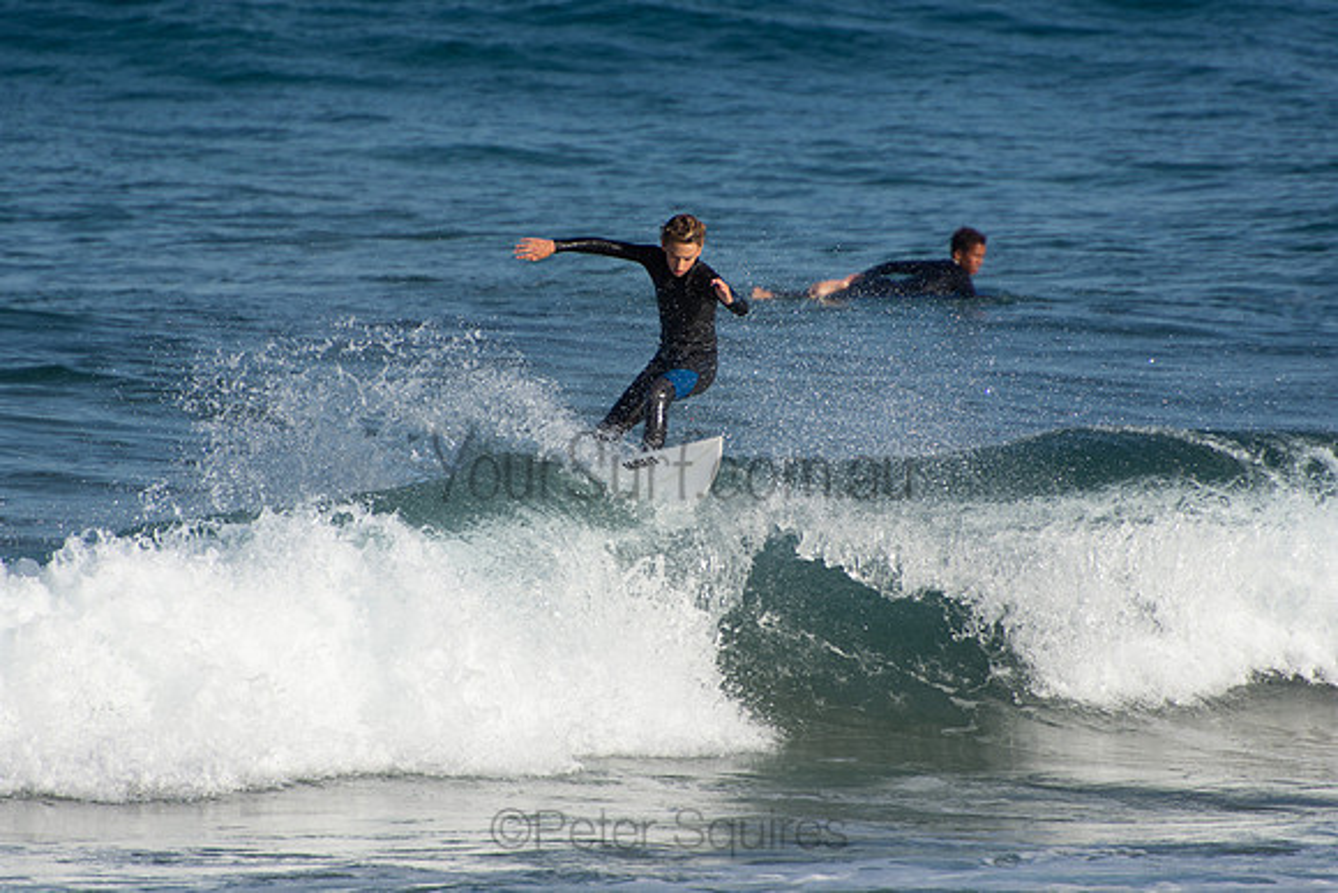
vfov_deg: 2.3
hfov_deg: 3.4
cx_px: 669
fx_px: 22304
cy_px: 446
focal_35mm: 600
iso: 160
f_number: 5.6
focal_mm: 400
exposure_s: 1/1000
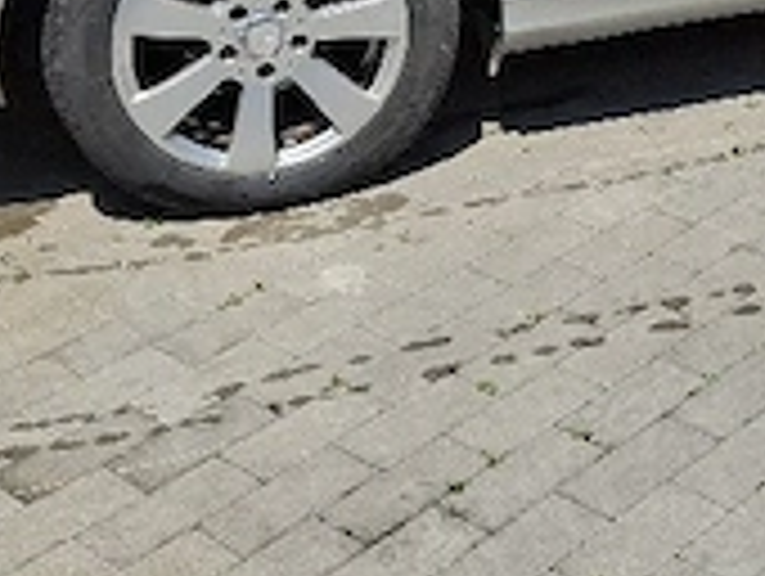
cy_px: -212
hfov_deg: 23.0
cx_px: 788
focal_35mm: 81
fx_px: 1793
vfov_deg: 17.0
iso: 50
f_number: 1.8
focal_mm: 5.54
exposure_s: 1/5000
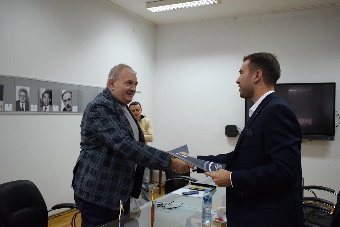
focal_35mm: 33
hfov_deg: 57.2
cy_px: 114
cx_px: 170
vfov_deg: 40.0
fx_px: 312
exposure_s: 1/100
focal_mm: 22
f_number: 5.6
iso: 2500
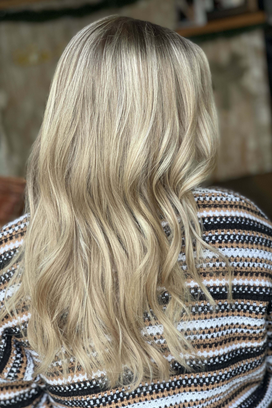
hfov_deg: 20.3
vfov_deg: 30.1
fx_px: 759
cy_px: 204
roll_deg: +9.5
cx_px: 133
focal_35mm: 67
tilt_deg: -19.3
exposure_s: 1/40
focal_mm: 7.5
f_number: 2.2
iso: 125
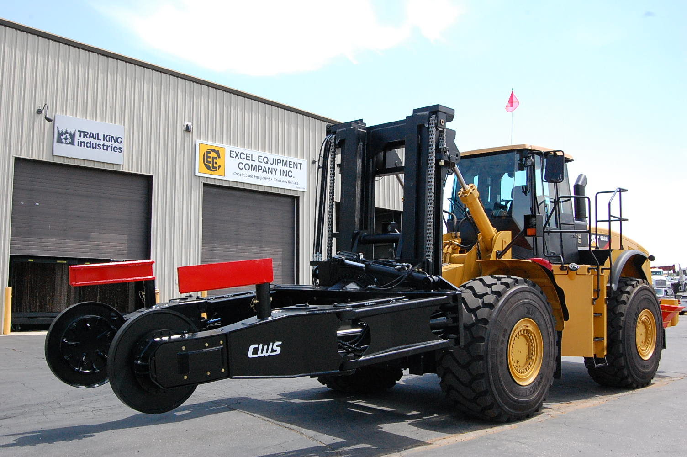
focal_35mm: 34
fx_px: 658
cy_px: 228
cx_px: 344
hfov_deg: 55.1
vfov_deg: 38.3
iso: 1600
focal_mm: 23
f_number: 13
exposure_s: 1/640
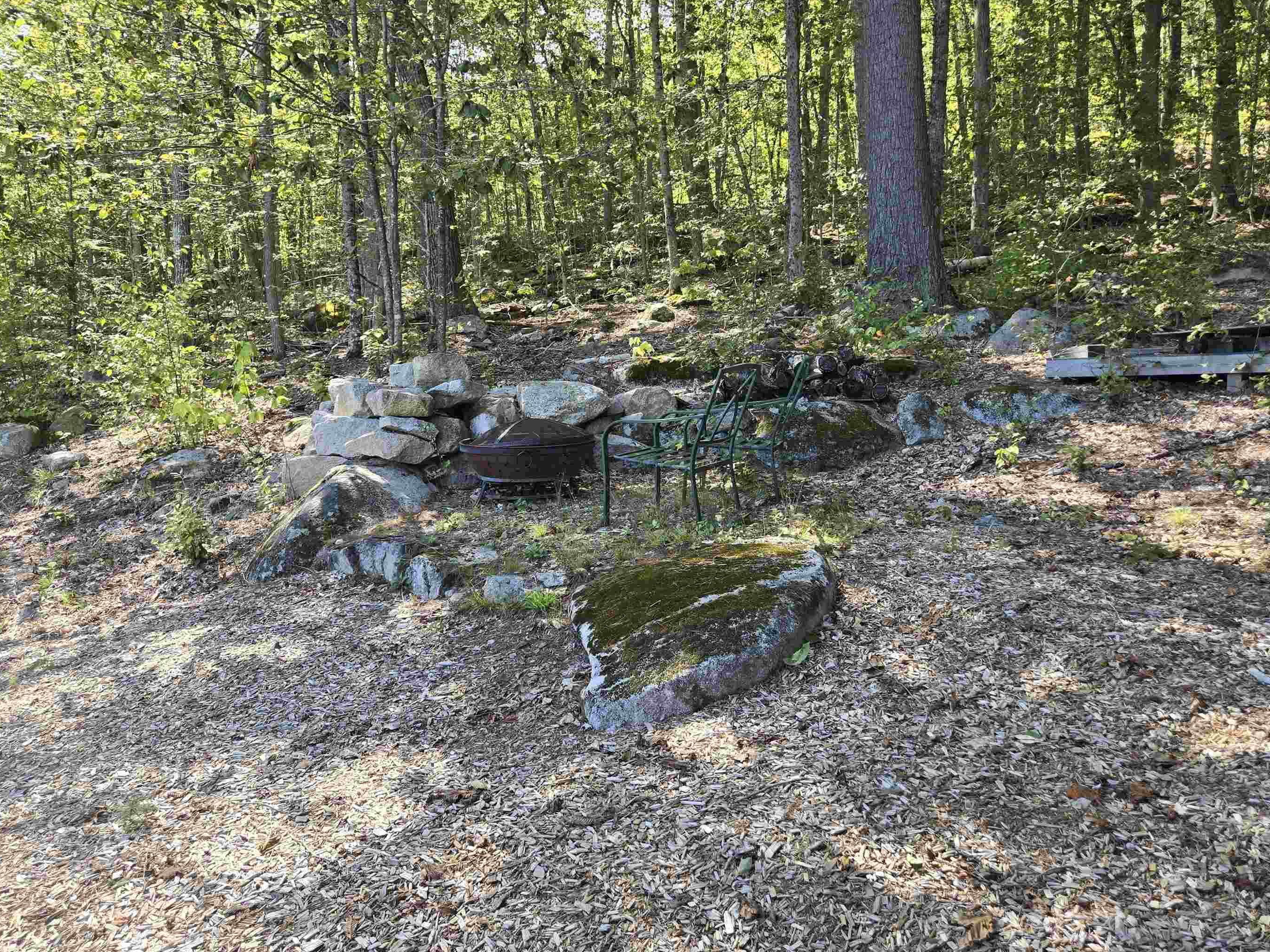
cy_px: 438
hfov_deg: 67.3
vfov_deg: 53.0
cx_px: 660
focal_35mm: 26
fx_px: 954
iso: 32
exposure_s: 1/180
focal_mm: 5.4
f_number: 1.8
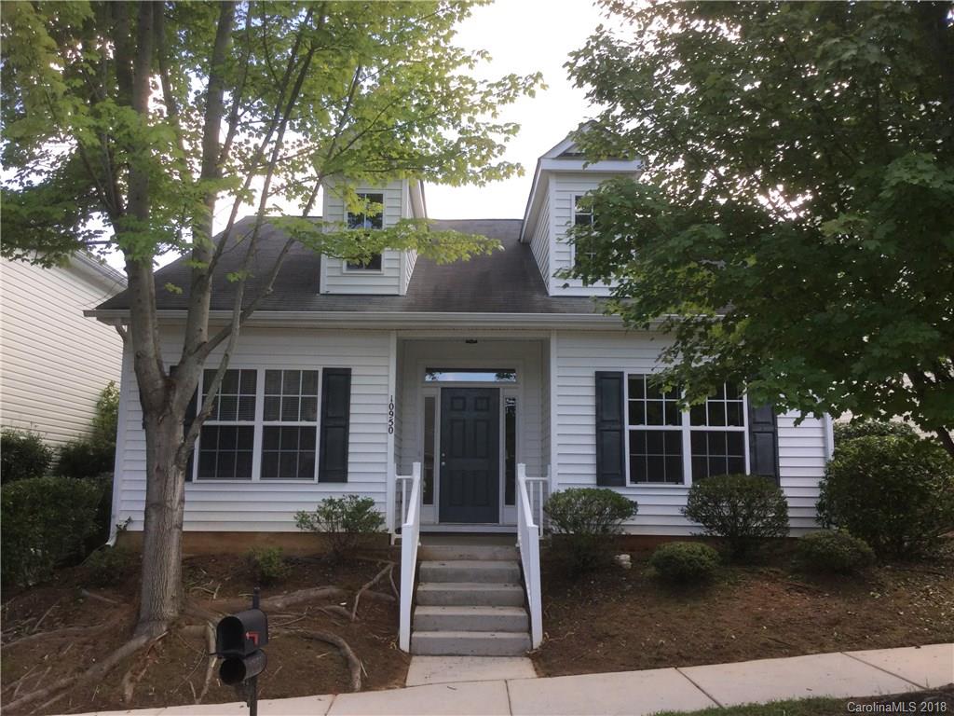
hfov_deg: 58.4
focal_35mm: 31
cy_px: 358
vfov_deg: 45.4
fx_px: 854
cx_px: 477
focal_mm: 3.3
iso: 25
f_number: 2.4
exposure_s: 1/205
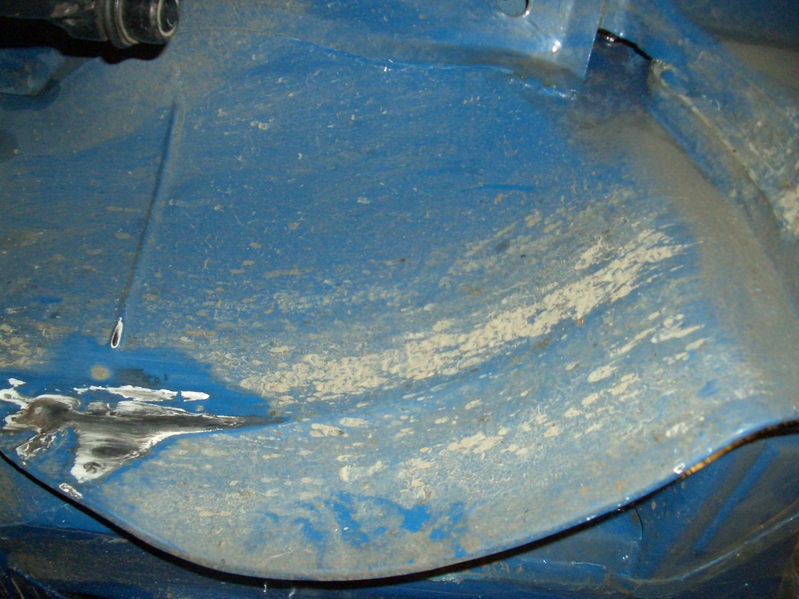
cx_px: 400
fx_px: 808
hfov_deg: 52.6
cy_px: 300
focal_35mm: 35
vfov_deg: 40.7
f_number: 2.6
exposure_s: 1/60
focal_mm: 5.8
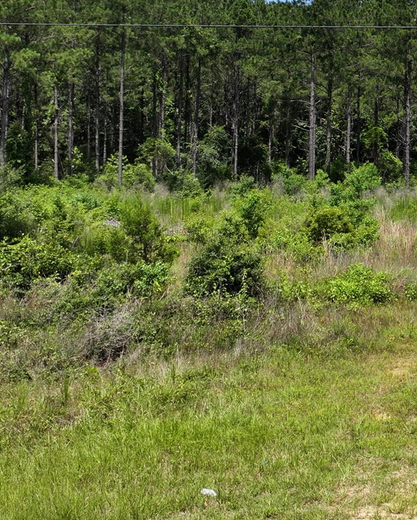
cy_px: 167
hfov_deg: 20.4
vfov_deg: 28.9
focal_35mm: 65
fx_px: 1002
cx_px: 609
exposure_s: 1/120
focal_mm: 12.29
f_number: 2.8
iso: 100
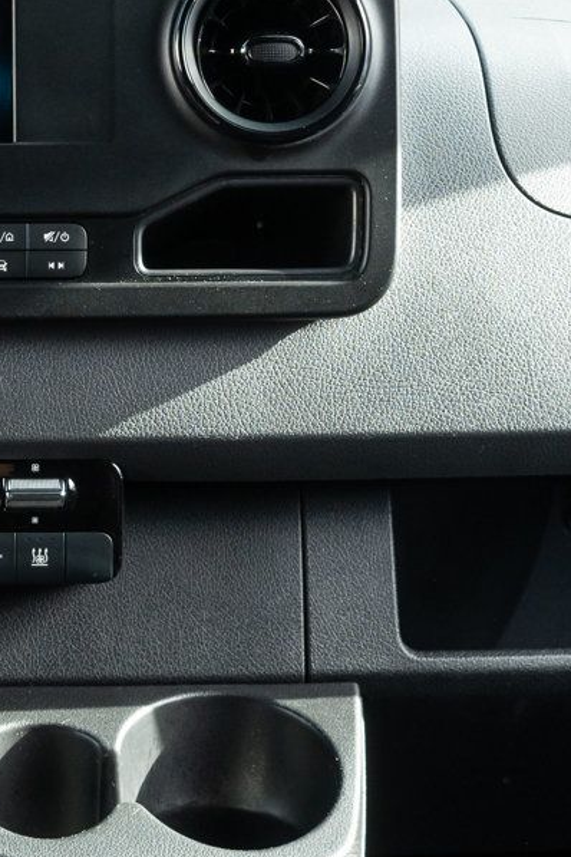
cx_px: -161
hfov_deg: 12.3
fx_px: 2569
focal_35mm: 108
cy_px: 455
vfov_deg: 18.9
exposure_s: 1/320
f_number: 4
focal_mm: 28
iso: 800
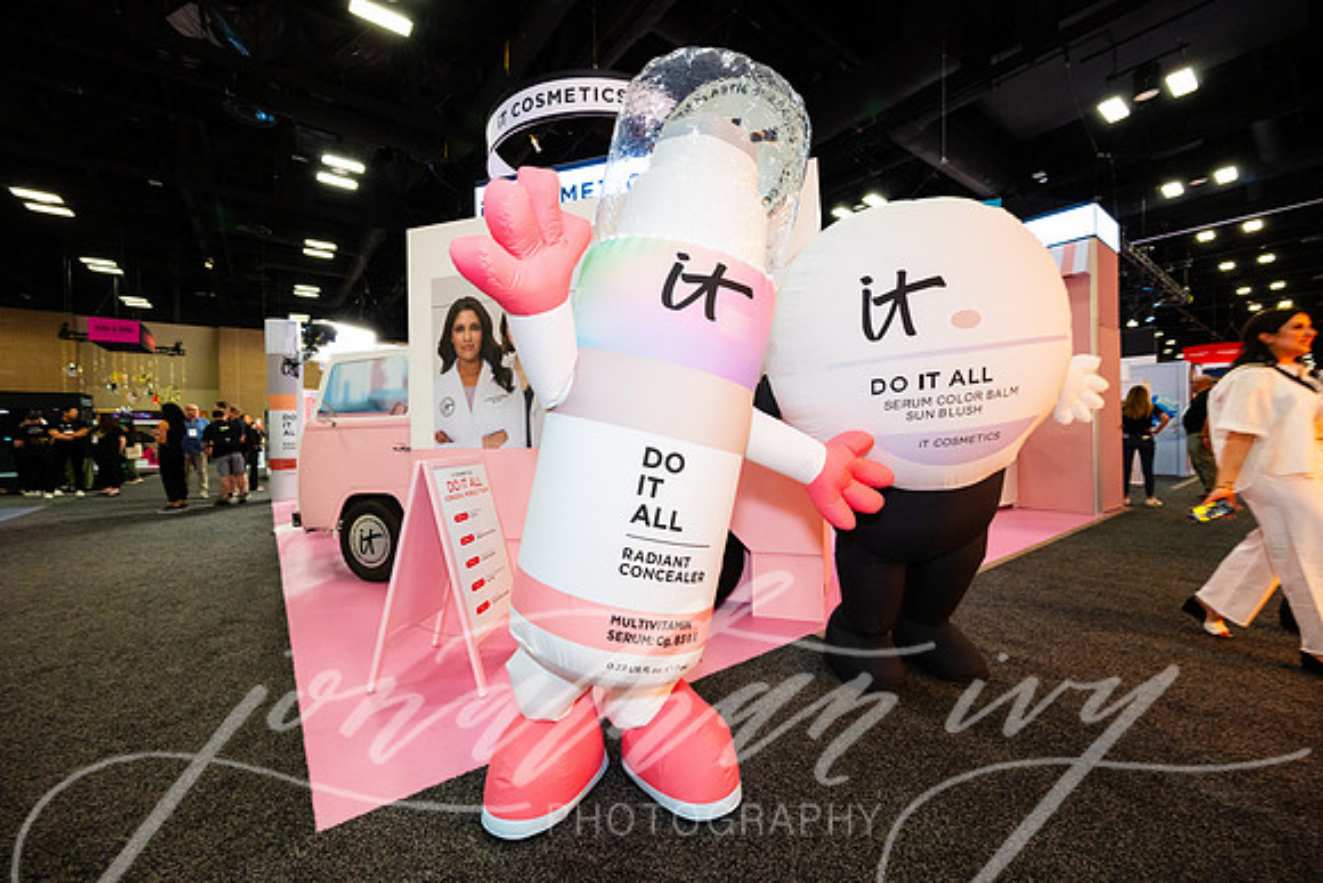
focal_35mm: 14
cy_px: 442
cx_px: 662
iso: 2000
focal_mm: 14
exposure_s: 1/100
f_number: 5.6
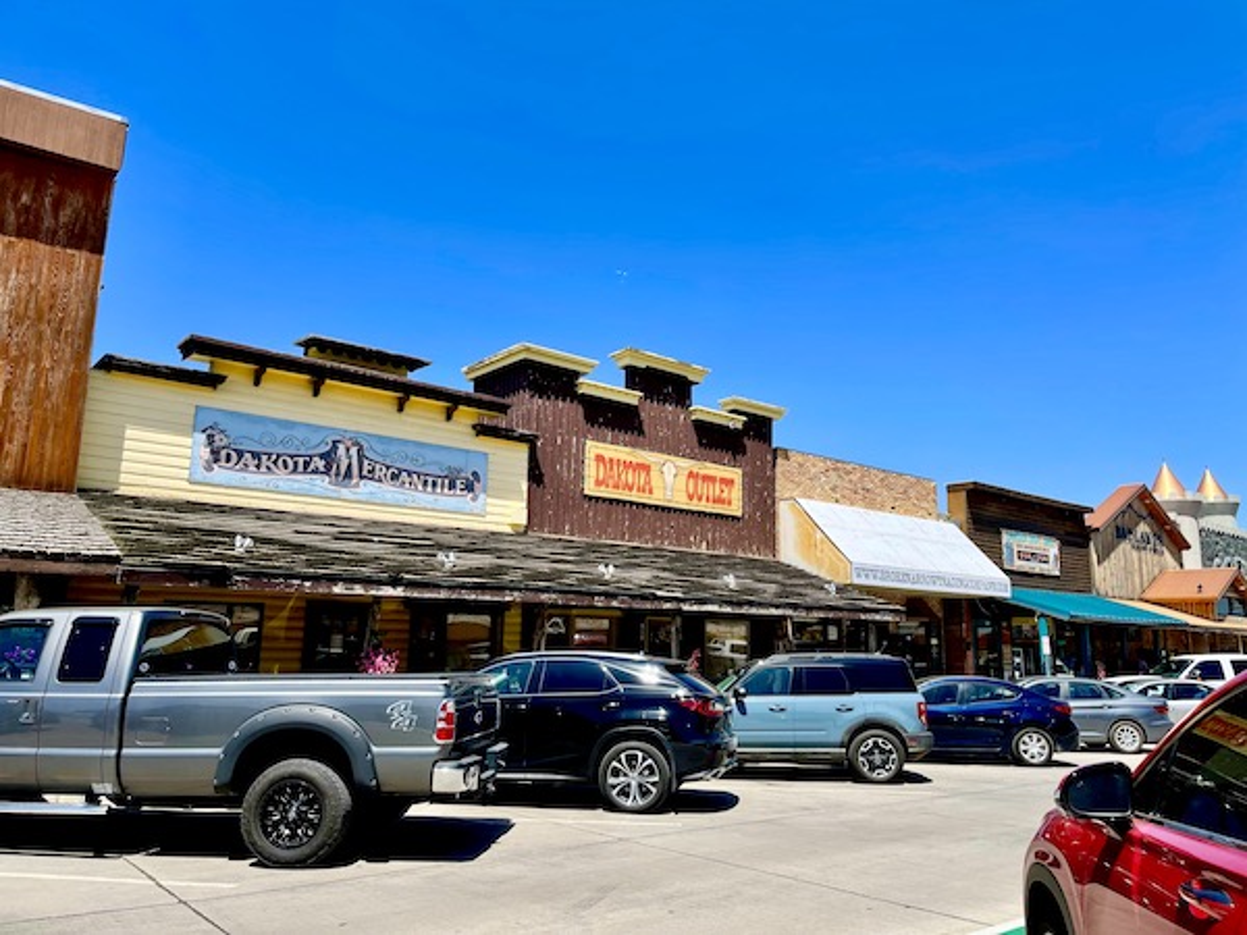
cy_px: 468
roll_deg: -0.9
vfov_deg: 53.1
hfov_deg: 67.3
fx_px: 937
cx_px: 624
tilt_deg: +11.0
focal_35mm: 26
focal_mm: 5.1
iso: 32
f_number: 1.6
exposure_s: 1/2857
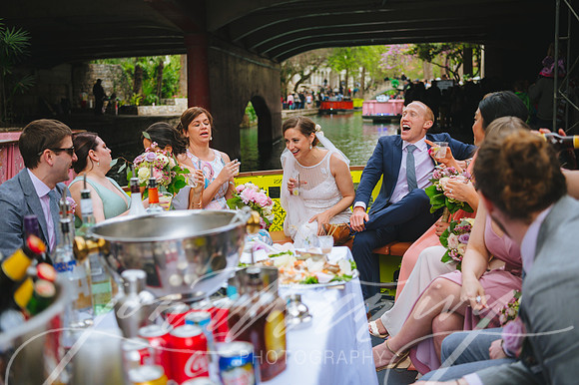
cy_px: 192
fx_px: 643
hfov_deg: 48.5
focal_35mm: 40
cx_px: 290
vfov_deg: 33.4
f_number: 2.8
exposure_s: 1/640
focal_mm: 40
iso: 400
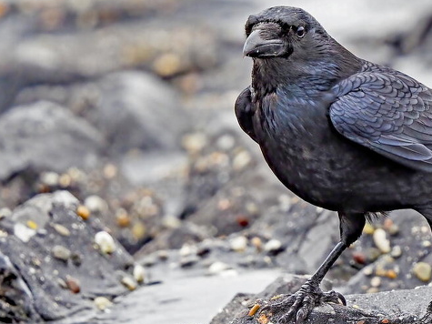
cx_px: 334
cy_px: 185
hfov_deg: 2.1
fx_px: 12040
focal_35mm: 965
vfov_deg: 1.5
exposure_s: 1/500
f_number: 4.5
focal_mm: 227
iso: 1000
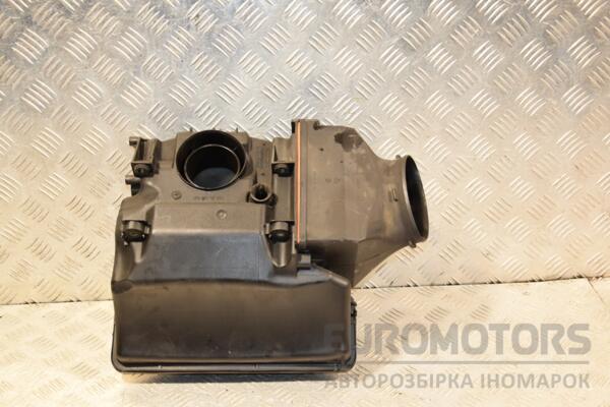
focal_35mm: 51
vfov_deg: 26.5
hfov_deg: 38.9
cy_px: 204
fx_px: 864
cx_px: 305
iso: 800
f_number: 5
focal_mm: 34
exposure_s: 1/125
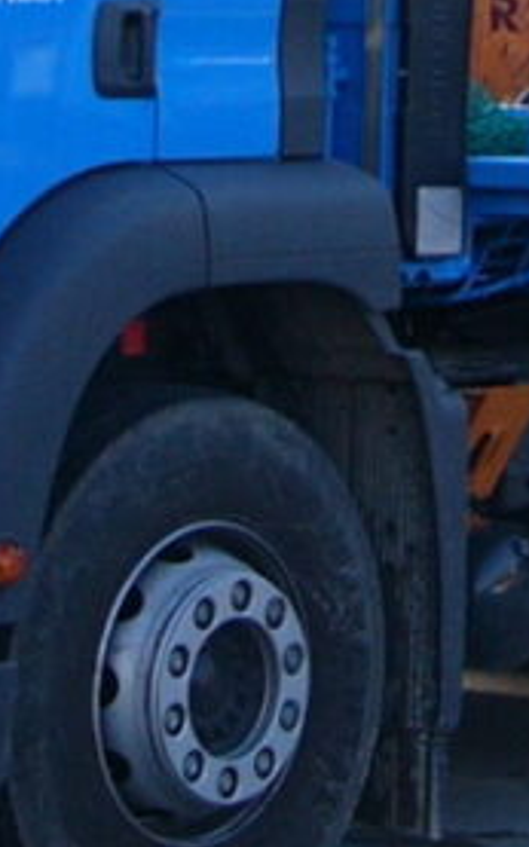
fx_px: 4062
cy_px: -154
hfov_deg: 7.5
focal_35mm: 176
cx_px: 214
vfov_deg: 11.7
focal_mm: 5.9
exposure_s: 1/160
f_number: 4
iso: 50
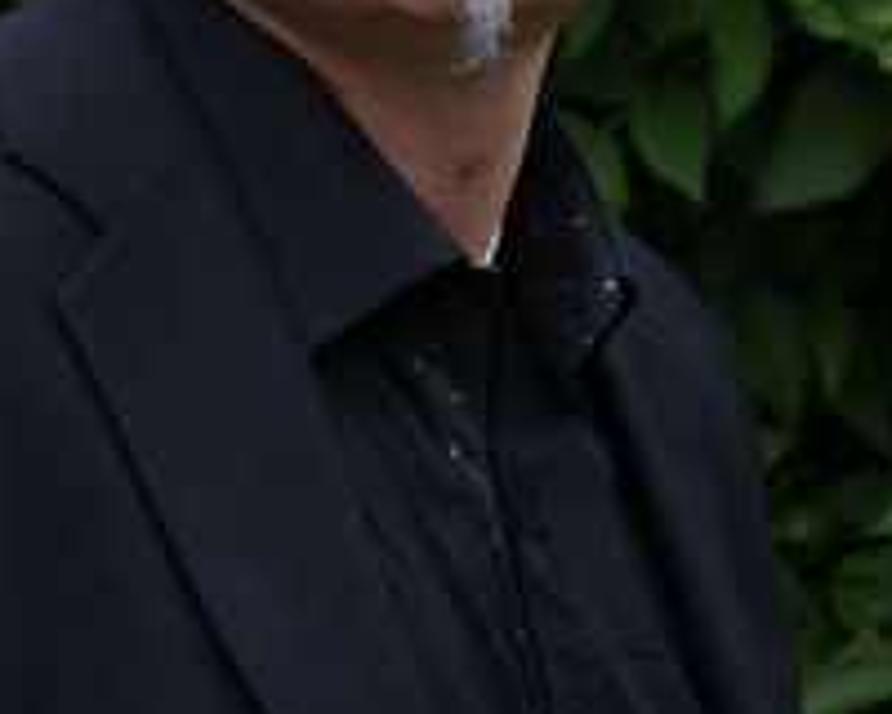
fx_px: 4990
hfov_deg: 10.2
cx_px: 442
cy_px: -13
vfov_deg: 8.1
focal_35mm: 189
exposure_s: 1/125
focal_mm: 60
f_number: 5.6
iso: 200
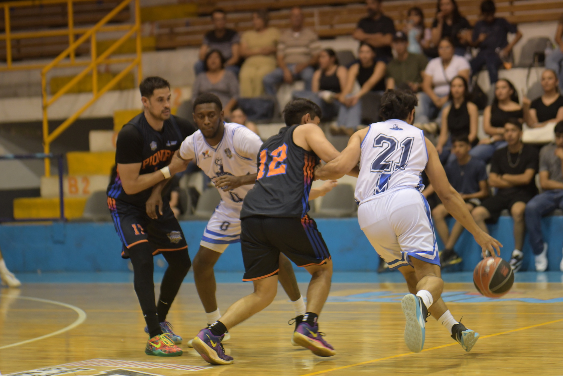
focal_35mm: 128
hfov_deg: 16.1
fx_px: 1994
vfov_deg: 10.8
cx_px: 282
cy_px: 188
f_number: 1.8
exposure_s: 1/400
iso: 1250
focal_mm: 85
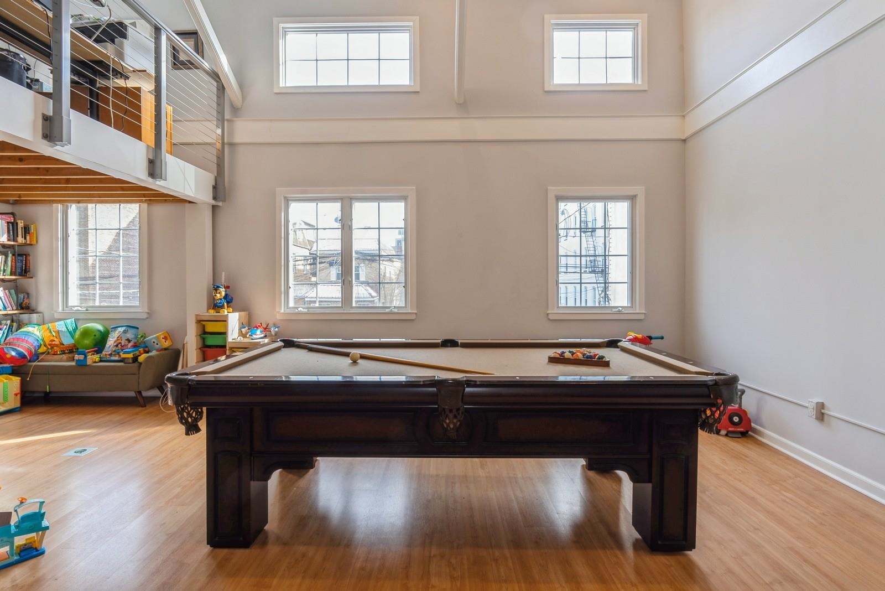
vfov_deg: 67.4
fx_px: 443
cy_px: 296
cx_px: 442
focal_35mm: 18
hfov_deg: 90.0
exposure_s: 1/2.5
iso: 50
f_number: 11
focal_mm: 18
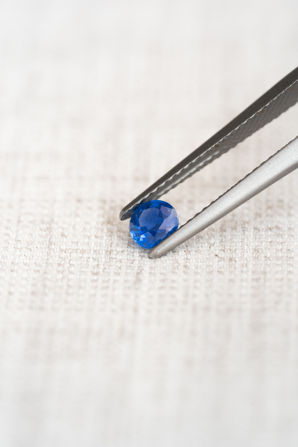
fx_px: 1117
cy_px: 224
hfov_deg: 15.2
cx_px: 149
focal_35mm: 90
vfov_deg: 22.6
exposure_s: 1/2.5
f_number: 8
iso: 100
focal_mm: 90
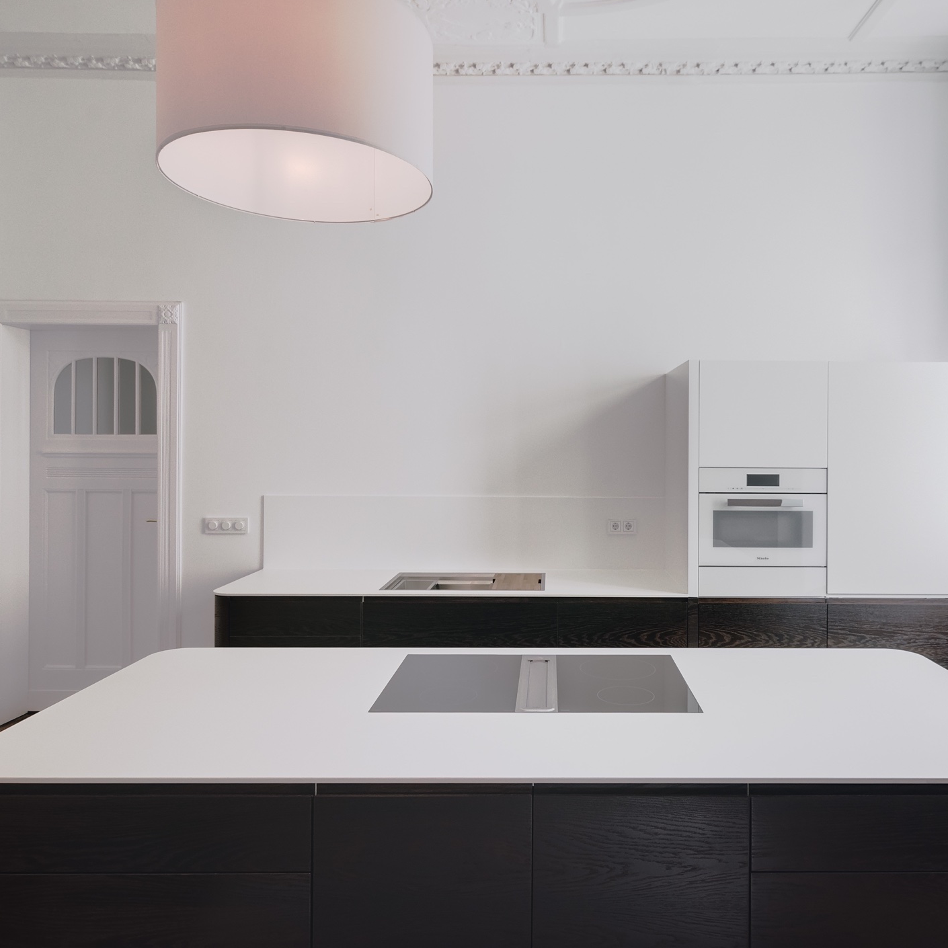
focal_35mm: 25
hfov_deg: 62.4
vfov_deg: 62.8
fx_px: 775
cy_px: 437
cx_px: 569
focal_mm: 18
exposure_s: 1/100
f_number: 8
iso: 640
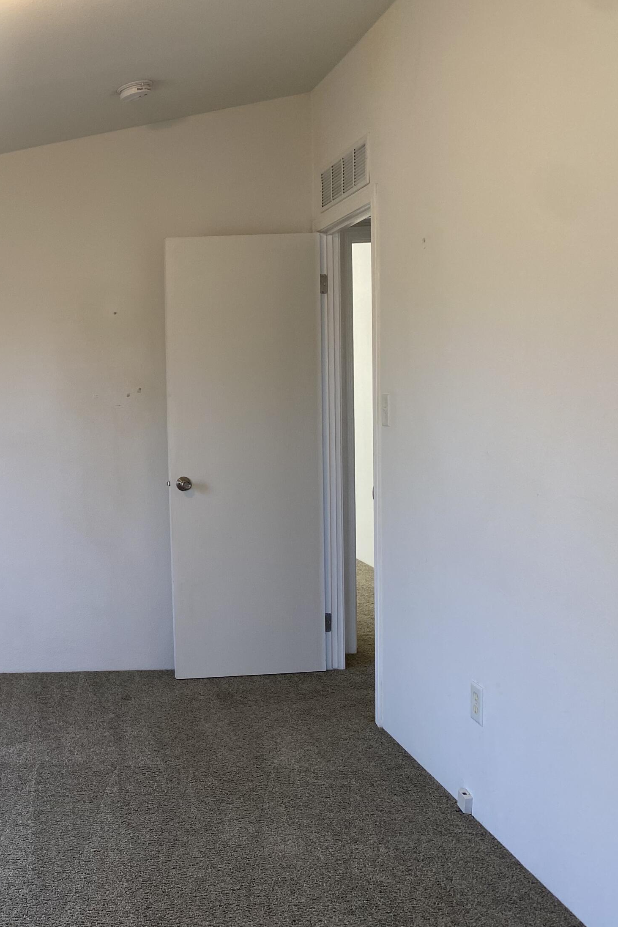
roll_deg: +2.2
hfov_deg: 33.3
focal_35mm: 37
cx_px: 21
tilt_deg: -6.0
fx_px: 953
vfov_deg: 51.9
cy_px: 472
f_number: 1.8
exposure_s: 1/60
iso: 64
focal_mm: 4.25
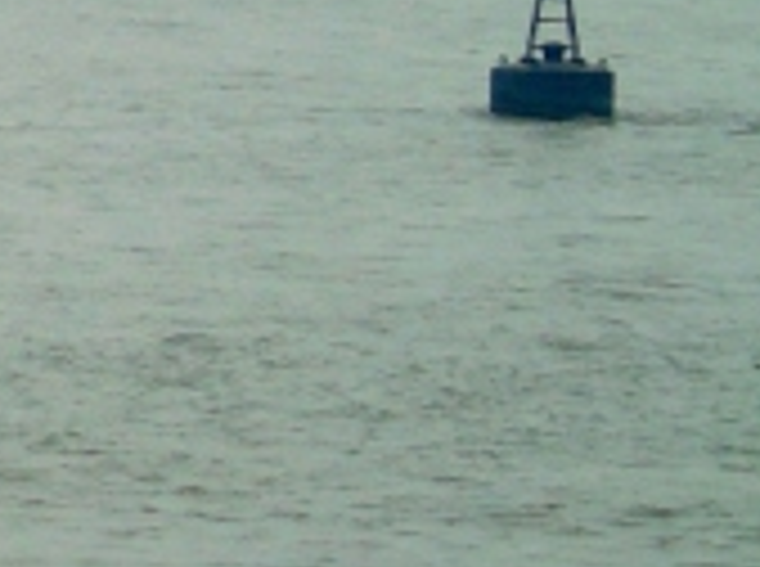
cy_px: -423
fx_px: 19345
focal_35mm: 883
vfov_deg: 1.7
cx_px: -1007
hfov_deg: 2.2
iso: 80
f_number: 5
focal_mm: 33
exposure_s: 1/320
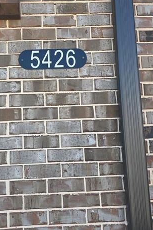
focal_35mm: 35
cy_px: 105
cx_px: 52
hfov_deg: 37.5
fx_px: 223
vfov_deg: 54.4
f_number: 1.7
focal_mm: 6.3
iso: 12
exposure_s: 1/120
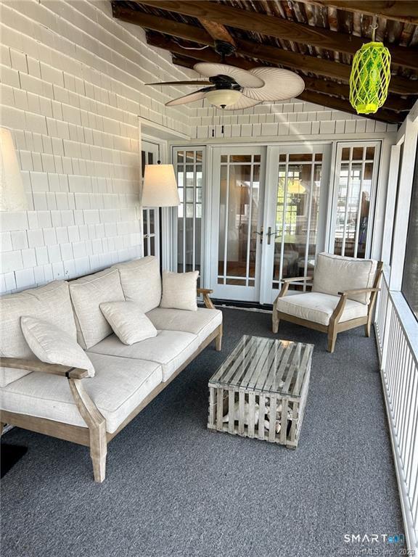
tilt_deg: -10.5
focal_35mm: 26
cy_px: 278
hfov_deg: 53.1
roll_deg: -1.1
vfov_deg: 67.3
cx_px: 209
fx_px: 419
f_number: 1.5
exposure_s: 1/367
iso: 50
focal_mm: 5.7
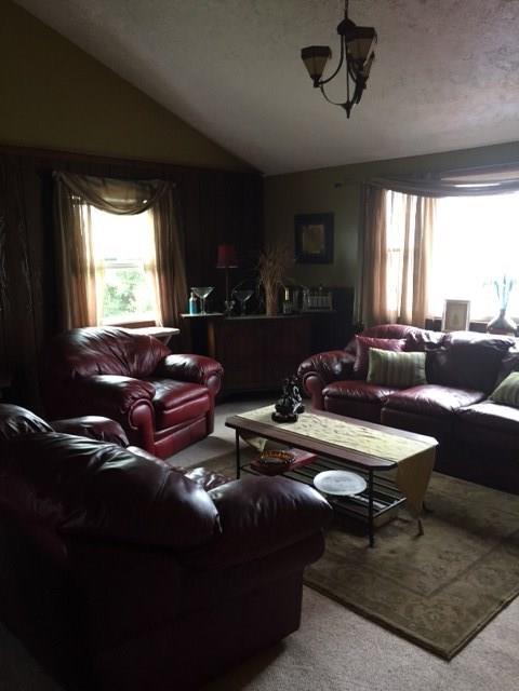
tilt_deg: -9.5
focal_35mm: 29
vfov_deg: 61.7
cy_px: 346
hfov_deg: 48.2
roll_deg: +0.9
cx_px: 260
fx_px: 580
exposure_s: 1/30
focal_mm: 4.15
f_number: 2.2
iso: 125
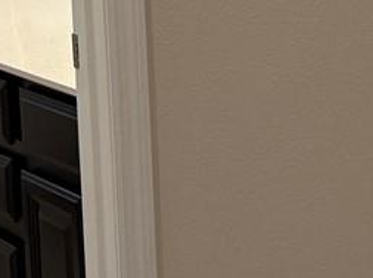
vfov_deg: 9.5
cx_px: 503
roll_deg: +2.0
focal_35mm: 152
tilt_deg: -5.4
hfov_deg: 12.6
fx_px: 1636
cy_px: -129
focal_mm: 6.76
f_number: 1.78
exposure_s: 1/158
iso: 200
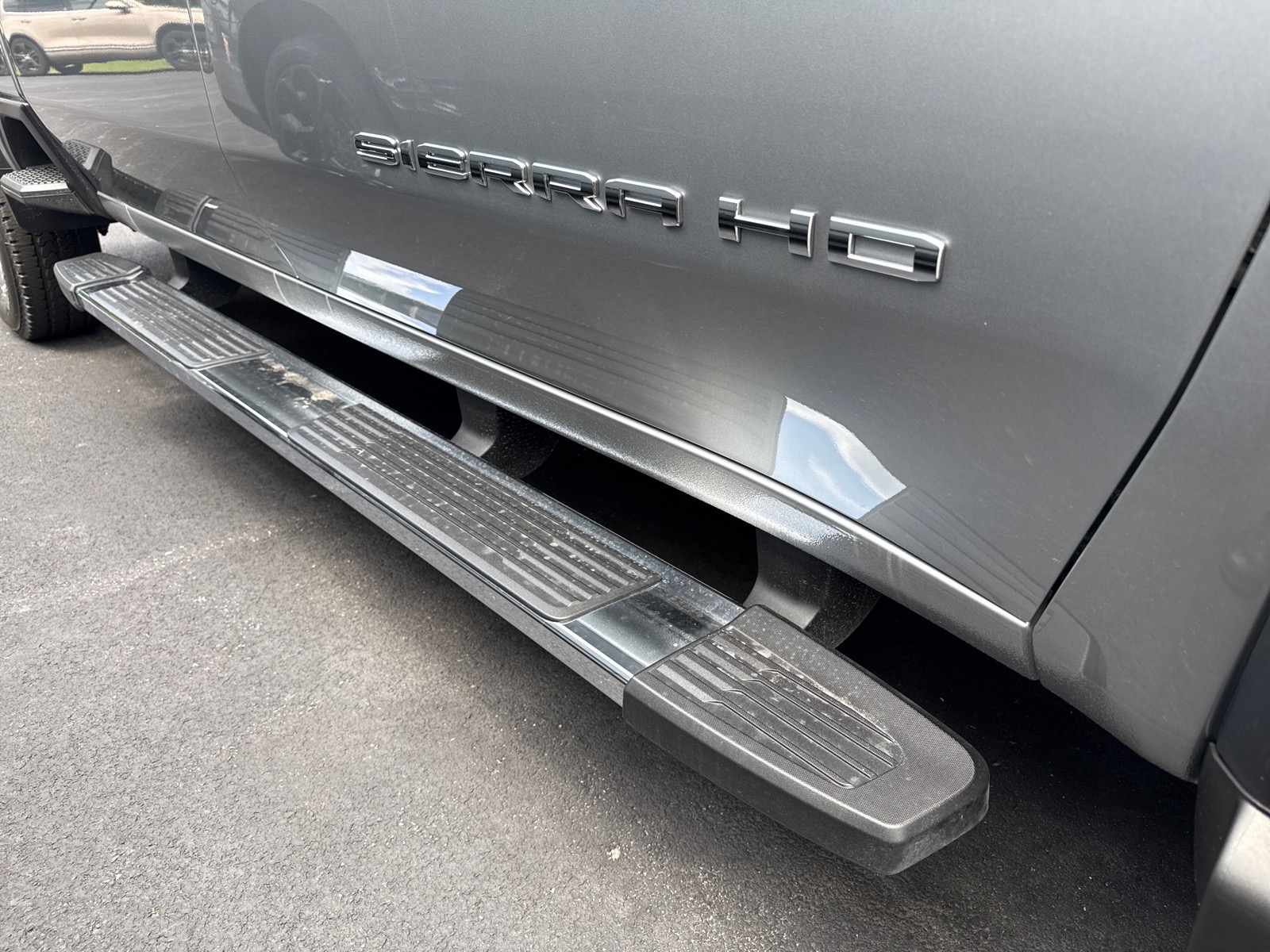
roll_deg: +0.1
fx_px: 881
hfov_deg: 71.6
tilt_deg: -26.7
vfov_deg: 56.8
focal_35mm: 24
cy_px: 476
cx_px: 635
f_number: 1.78
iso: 80
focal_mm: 6.76
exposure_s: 1/307
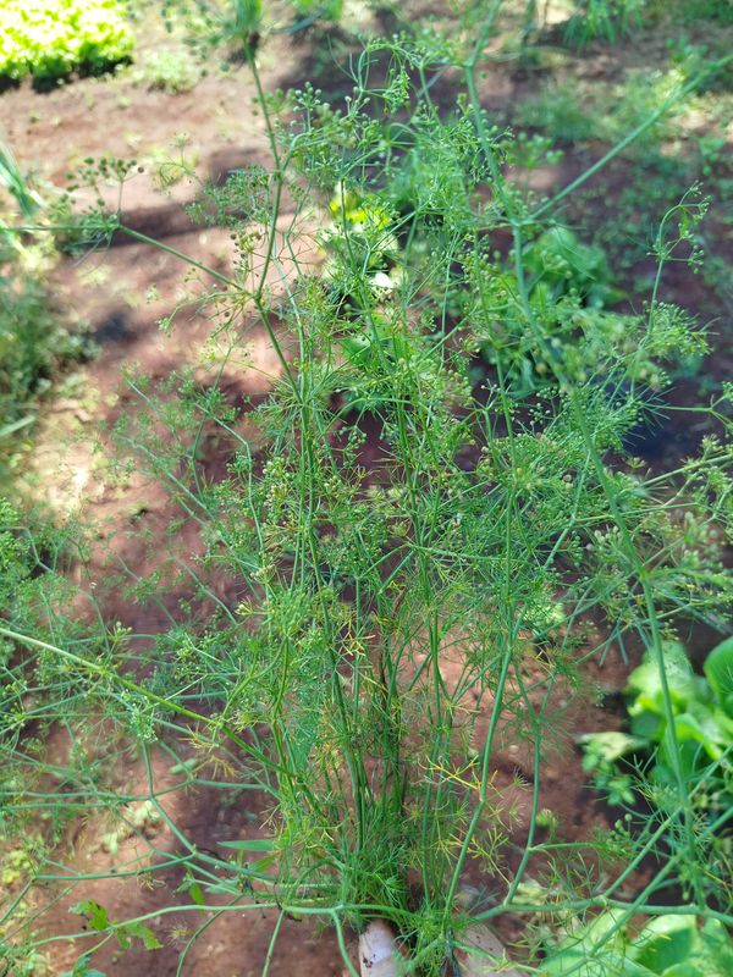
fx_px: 678
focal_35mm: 24
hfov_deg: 56.8
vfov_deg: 71.6
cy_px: 488
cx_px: 366
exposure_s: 1/120
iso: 80
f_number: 1.7
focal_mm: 5.31
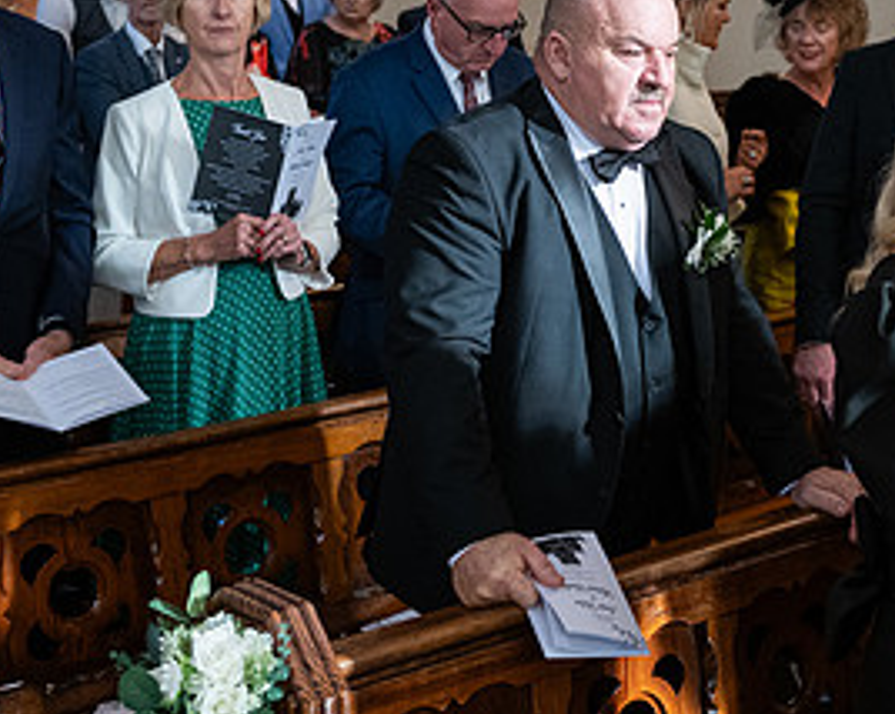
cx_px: 604
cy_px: 158
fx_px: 1721
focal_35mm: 65
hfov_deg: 28.9
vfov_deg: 23.2
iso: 1250
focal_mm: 32
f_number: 3.5
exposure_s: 1/160
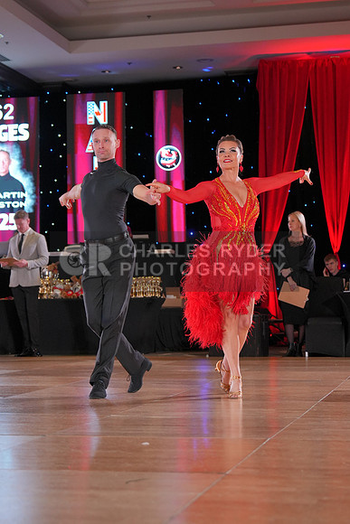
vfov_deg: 27.0
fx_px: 1093
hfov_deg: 18.2
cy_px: 262
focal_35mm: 75
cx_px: 175
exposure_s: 1/400
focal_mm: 50
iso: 1000
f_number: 2.8
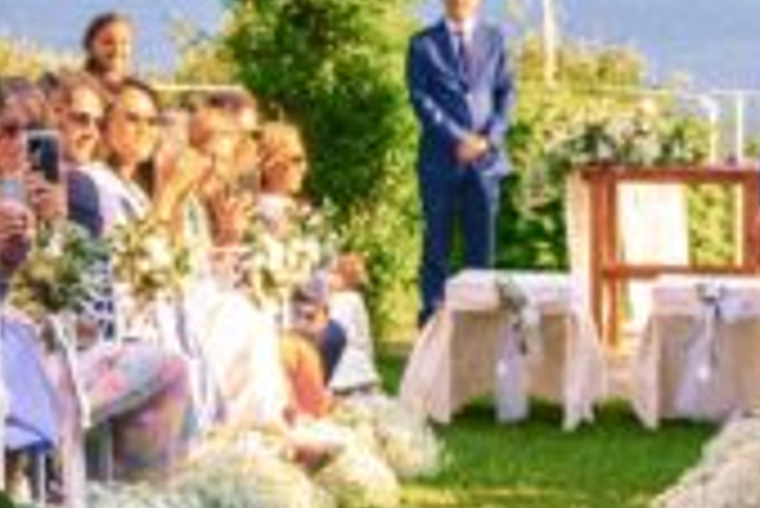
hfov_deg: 9.6
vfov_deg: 6.5
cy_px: 205
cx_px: 904
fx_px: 4479
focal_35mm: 212
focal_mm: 35
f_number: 8
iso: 400
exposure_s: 1/250
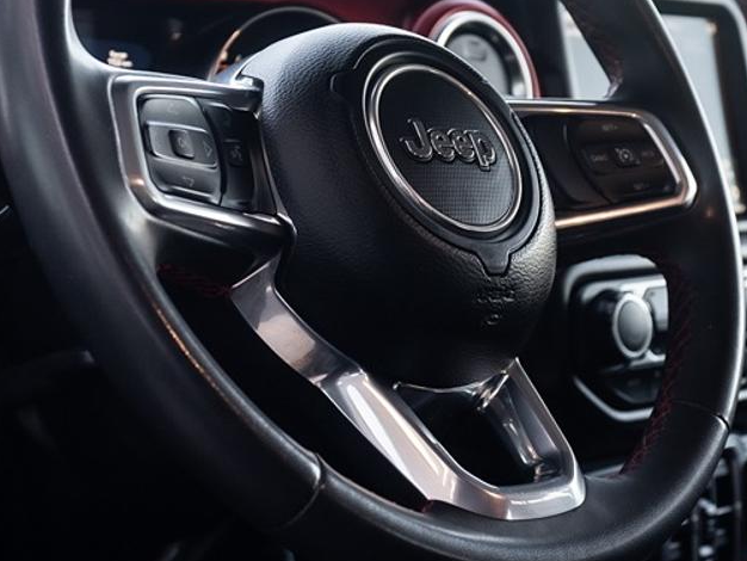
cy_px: 233
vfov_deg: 17.6
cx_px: 436
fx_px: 1813
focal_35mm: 84
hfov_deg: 23.3
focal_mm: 32
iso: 500
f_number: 4
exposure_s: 1/80
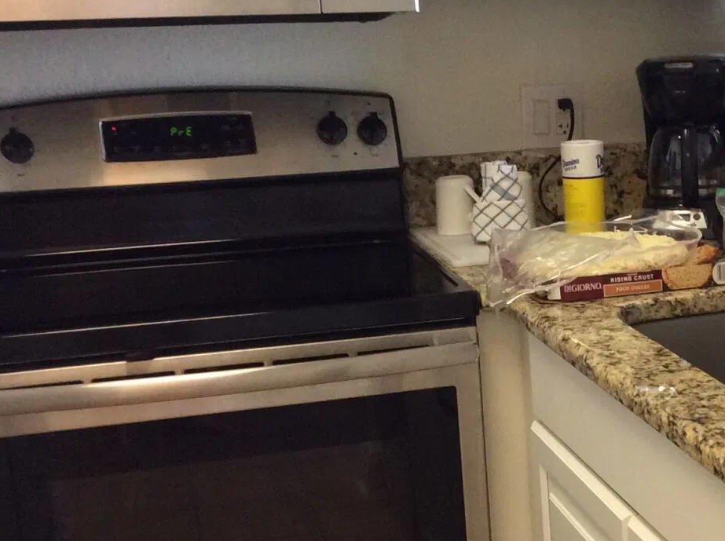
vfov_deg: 20.4
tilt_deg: -17.2
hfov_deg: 26.6
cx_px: 646
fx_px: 1485
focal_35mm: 71
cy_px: 429
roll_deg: +2.6
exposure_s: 1/24
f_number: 2.4
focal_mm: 3.3
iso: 80
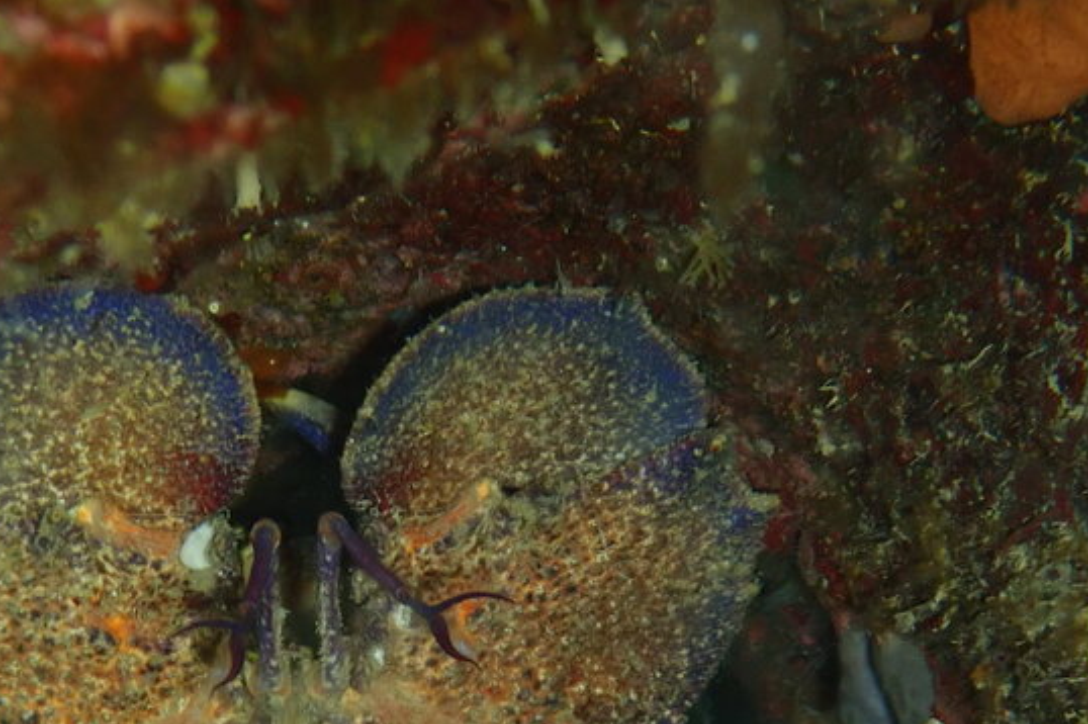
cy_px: 682
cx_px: 411
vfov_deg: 7.0
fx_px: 5890
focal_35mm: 195
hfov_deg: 10.5
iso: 250
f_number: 6.3
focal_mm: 18
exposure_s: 1/200
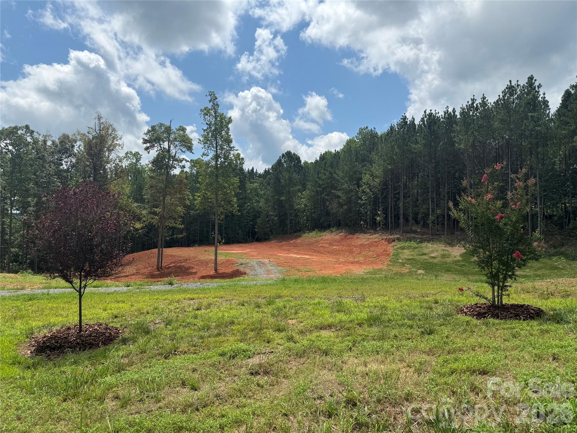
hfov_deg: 71.6
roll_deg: -1.3
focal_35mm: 24
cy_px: 216
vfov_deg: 56.8
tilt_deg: +1.5
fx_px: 400
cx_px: 288
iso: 80
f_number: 1.78
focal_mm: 6.76
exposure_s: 1/6711
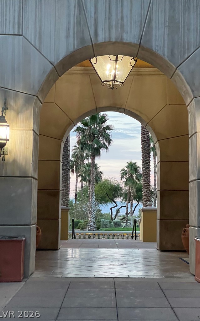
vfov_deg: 30.2
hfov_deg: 19.1
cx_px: 115
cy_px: 160
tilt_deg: +4.8
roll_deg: -0.8
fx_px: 594
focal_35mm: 68
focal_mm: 7.5
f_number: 2.2
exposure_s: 1/60
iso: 800
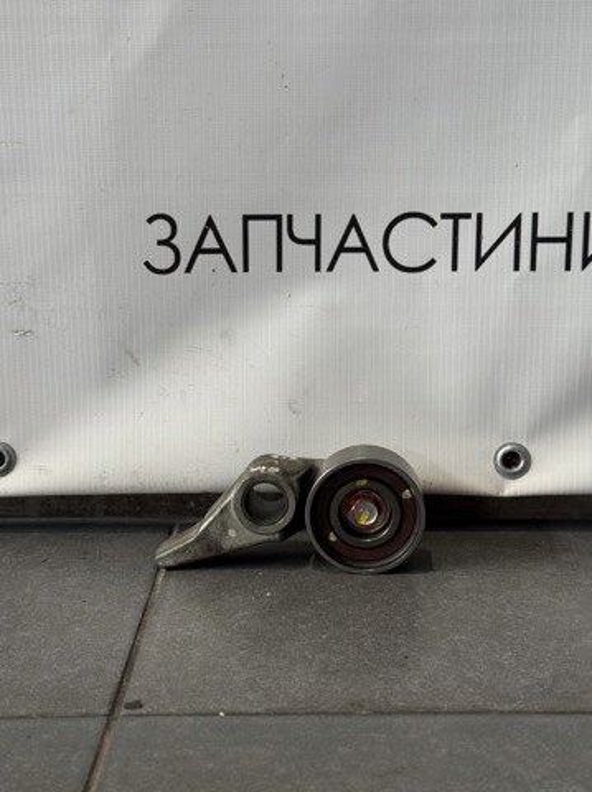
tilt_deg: -11.7
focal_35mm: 48
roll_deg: -0.5
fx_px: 1096
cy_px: 396
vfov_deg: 39.7
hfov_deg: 30.2
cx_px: 296
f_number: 1.78
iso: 64
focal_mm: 6.76
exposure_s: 1/100
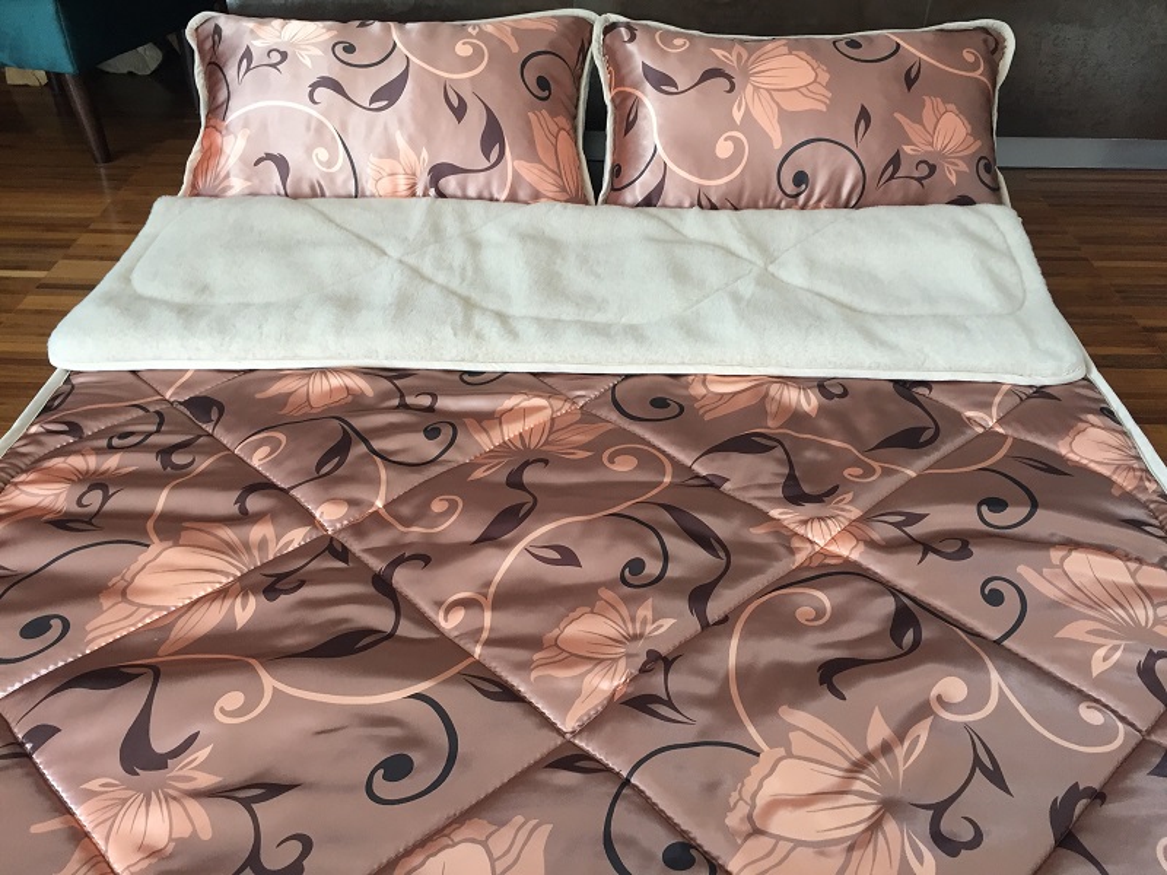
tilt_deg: -38.4
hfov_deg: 61.7
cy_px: 438
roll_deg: -0.5
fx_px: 978
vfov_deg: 48.2
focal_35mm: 29
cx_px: 584
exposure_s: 1/33
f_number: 2.2
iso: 100
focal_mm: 4.15
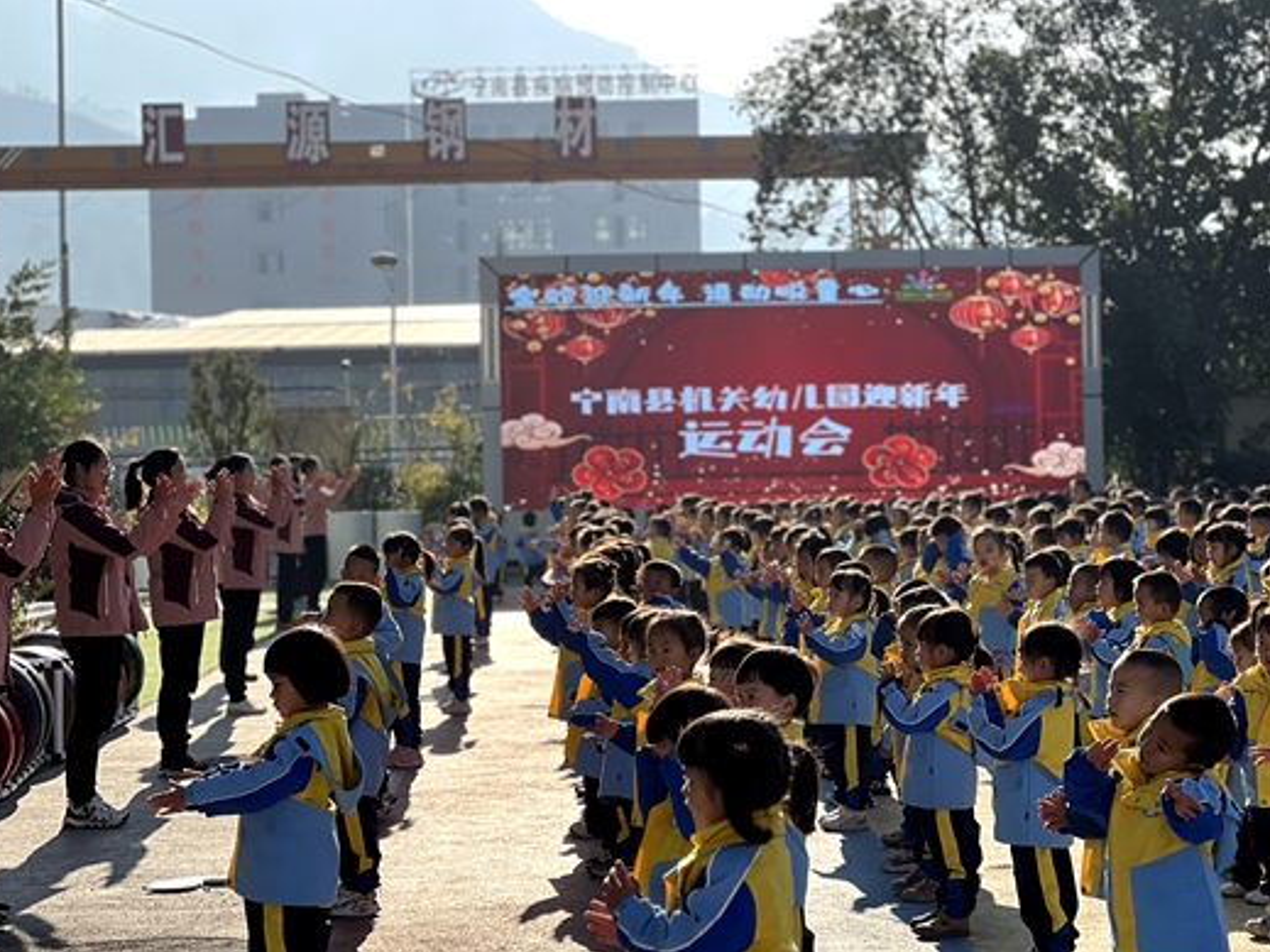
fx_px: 3264
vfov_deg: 16.6
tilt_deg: -0.7
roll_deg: +1.2
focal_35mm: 89
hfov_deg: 22.0
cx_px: 639
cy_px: 507
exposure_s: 1/861
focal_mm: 9
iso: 32
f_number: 2.8
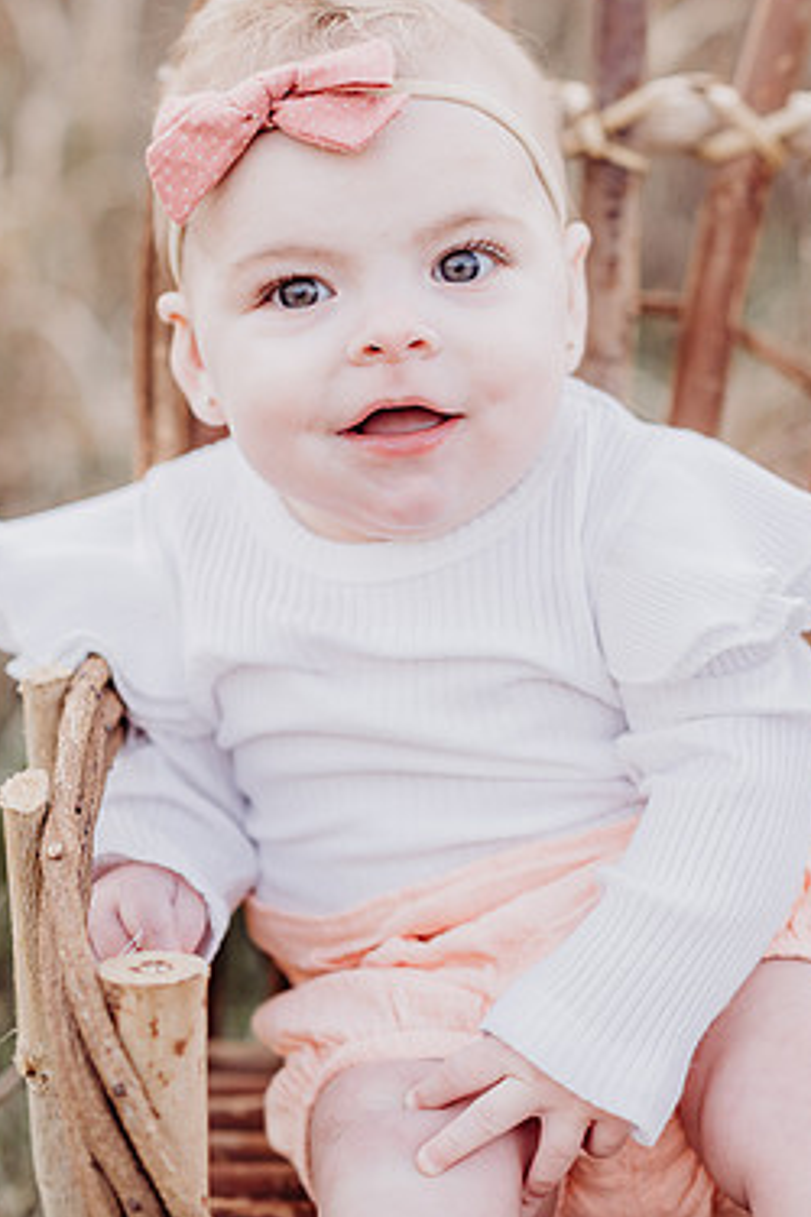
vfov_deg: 20.0
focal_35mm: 102
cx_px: 438
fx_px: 3446
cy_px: 526
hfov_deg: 13.4
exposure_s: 1/320
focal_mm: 85
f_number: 2.5
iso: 320
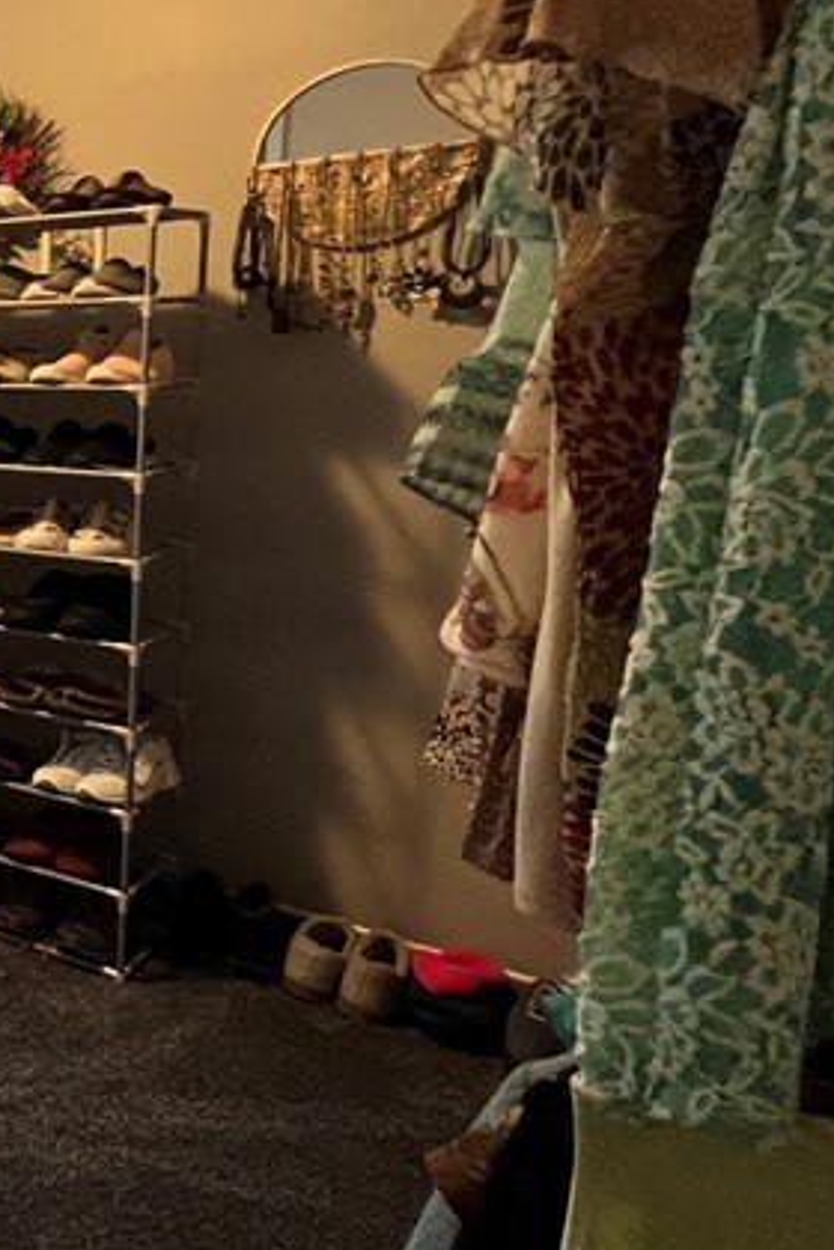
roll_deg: +0.3
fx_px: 1147
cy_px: 476
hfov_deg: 22.6
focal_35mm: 33
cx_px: -658
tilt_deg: -7.0
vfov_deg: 56.6
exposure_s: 1/60
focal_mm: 1.57
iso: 400
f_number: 1.8
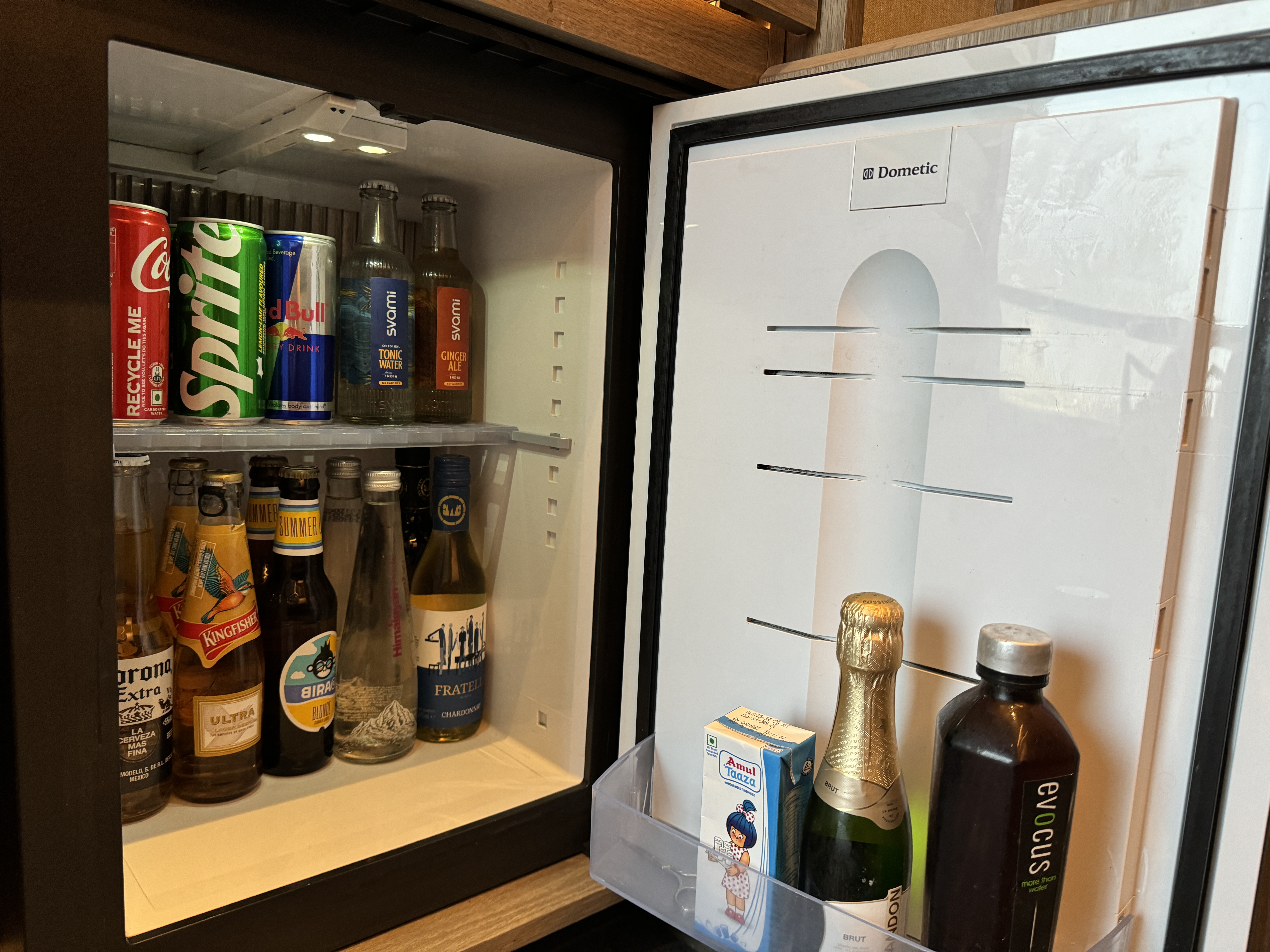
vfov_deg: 56.8
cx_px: 635
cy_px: 476
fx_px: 881
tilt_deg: -7.6
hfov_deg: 71.6
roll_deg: -2.9
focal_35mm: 24
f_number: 1.78
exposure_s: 1/50
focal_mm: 6.86
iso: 320
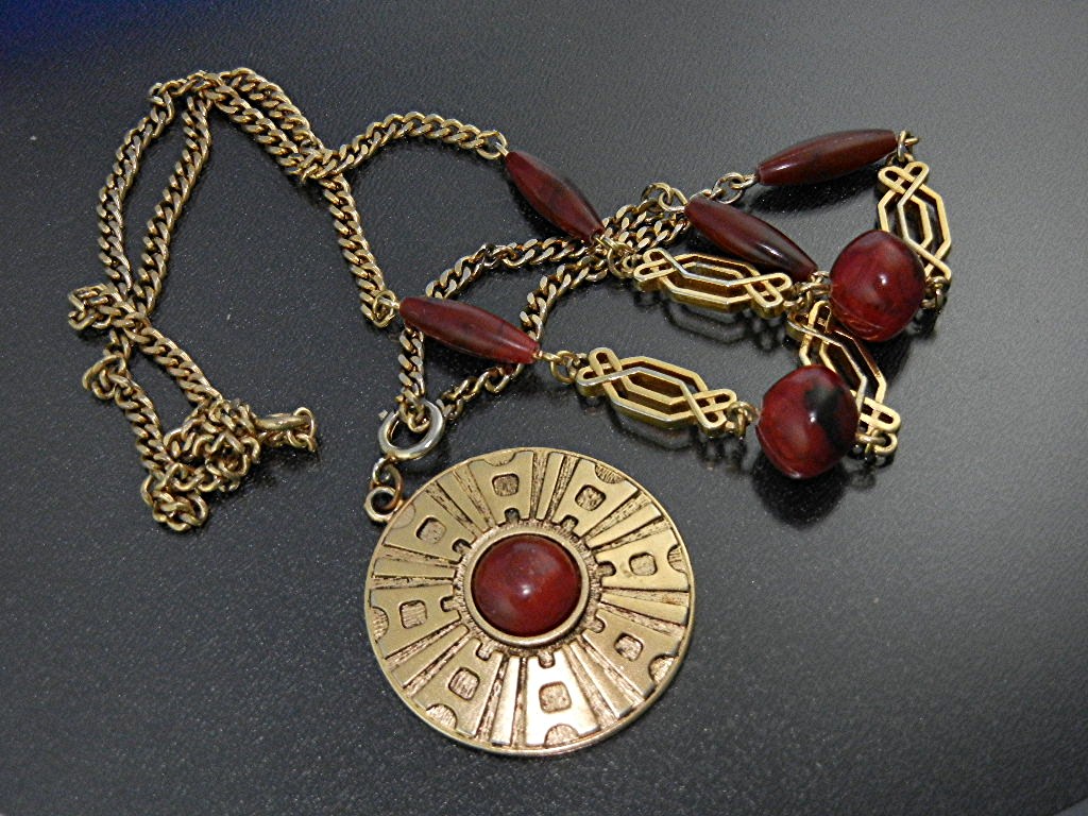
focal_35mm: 52
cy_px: 408
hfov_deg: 36.8
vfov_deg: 28.0
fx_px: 1634
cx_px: 544
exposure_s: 1/30
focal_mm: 9.3
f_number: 7.8
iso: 800
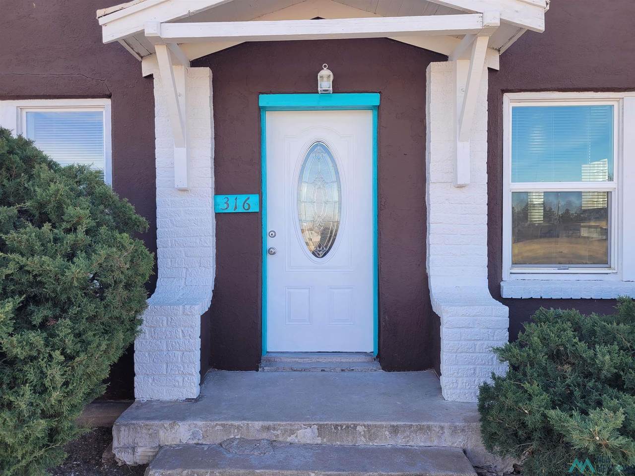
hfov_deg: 67.3
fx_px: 477
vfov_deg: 53.1
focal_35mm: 26
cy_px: 238
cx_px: 318
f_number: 1.8
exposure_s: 1/423
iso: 40
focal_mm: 5.4
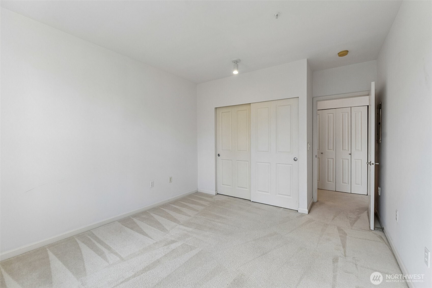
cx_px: 216
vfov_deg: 77.3
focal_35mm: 15
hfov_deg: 100.4
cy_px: 144
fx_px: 180
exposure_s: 1/30
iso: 250
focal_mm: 10
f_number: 9
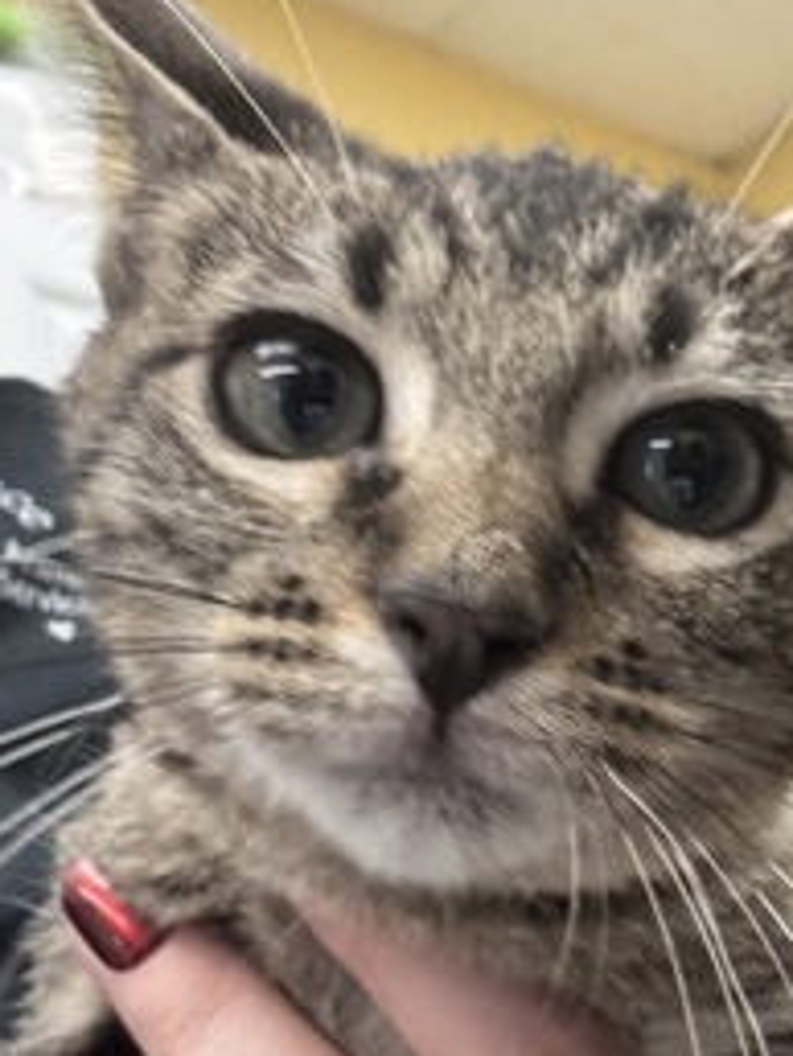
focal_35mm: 49
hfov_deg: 29.5
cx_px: 532
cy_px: 686
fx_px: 1495
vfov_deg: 38.5
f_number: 1.9
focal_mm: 2.69
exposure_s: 1/60
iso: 160
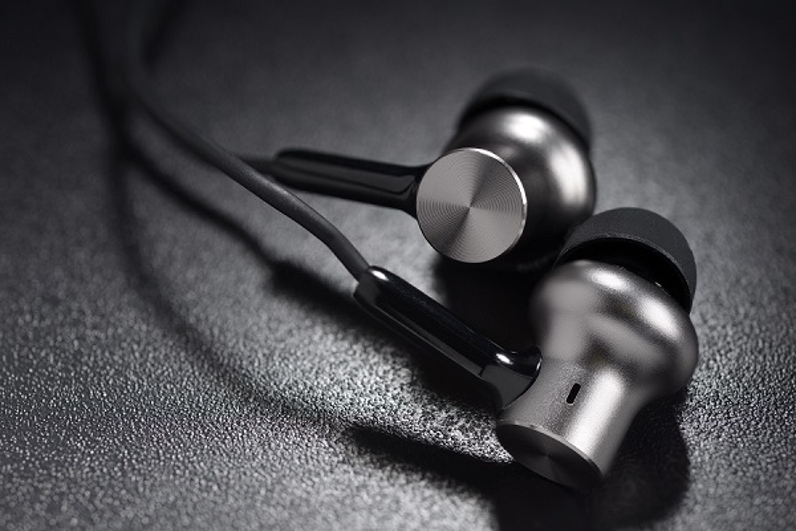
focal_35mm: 60
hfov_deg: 33.4
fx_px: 1327
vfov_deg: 22.6
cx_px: 398
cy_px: 266
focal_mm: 60
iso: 100
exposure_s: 1/100
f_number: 7.1
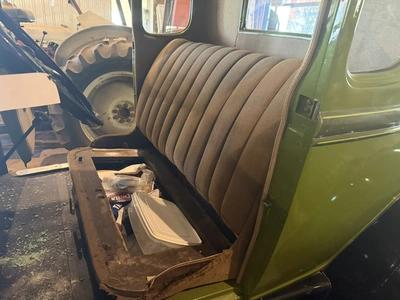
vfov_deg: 56.8
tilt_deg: -21.6
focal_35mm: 24
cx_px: 200
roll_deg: -5.4
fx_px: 277
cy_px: 150
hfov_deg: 71.6
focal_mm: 6.76
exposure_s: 1/40
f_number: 1.78
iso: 1000
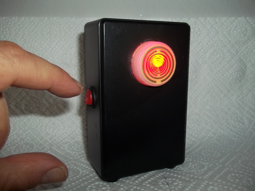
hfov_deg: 56.8
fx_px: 236
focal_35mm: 32
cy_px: 96
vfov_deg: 44.2
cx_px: 128
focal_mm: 5.7
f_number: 2.9
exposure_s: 1/30
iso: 80
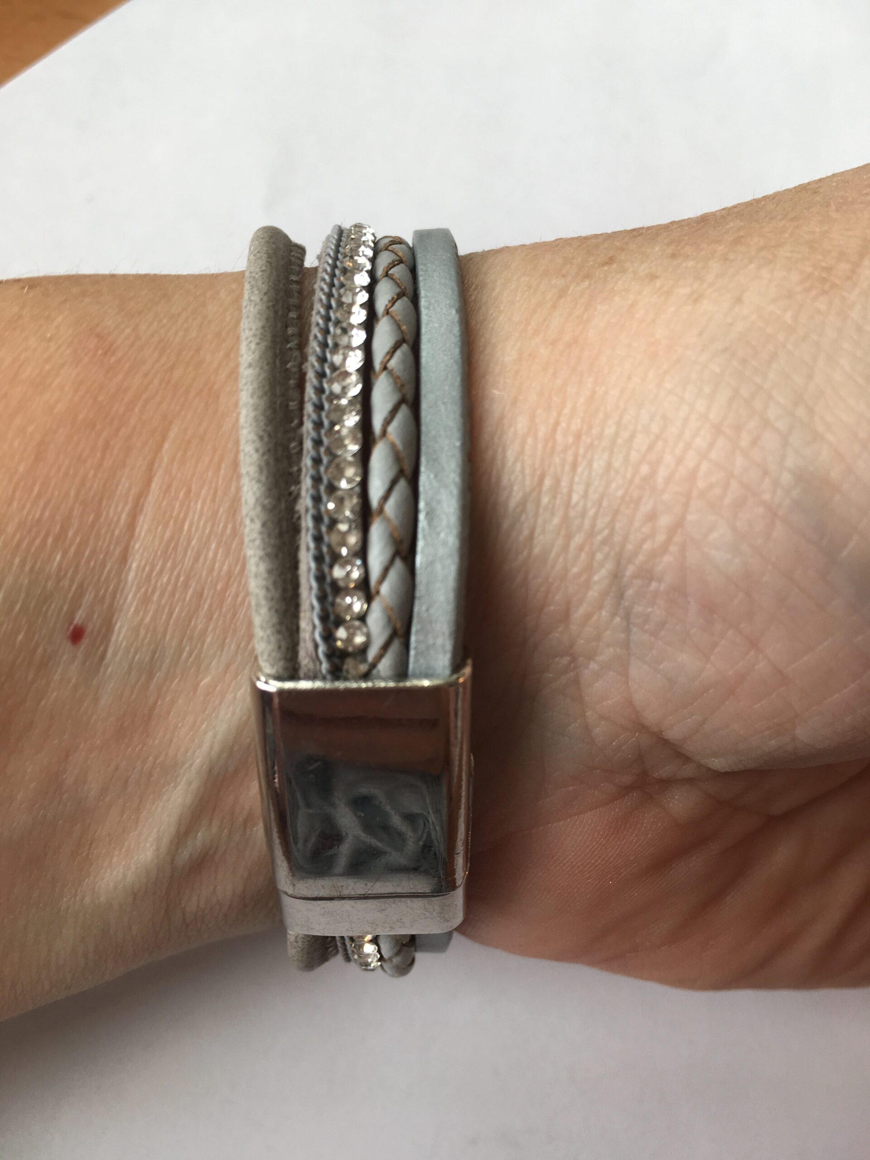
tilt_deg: -71.8
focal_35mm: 29
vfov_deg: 61.7
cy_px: 580
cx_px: 435
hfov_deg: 48.2
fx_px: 972
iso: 25
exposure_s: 1/50
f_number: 2.2
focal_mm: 4.15
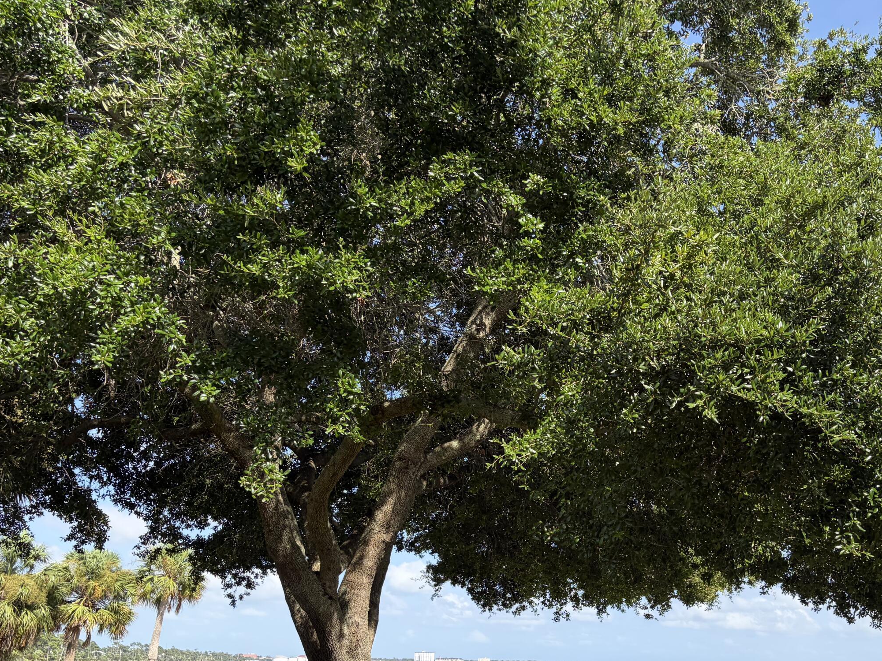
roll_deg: +0.1
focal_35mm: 39
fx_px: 994
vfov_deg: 36.1
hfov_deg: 47.3
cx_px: 561
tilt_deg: +9.8
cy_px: 486
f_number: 1.6
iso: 50
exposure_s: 1/1667
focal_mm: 5.96
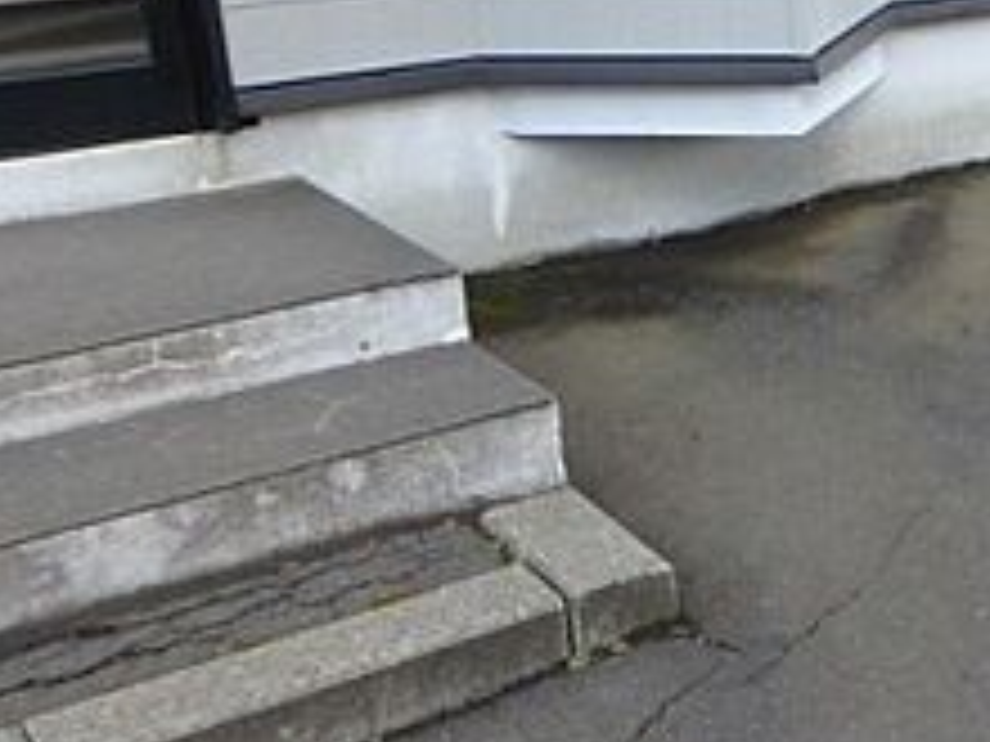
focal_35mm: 61
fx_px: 1745
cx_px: 1359
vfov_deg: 23.9
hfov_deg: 26.0
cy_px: 225
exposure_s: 1/125
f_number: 3.5
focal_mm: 3.7
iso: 125
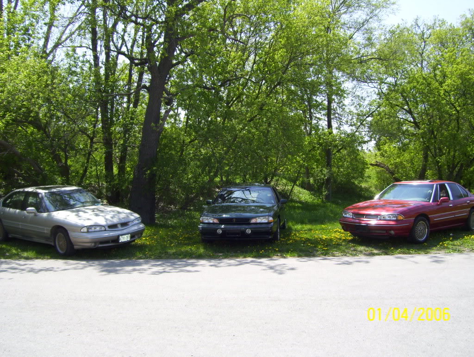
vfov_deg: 39.7
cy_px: 178
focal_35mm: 36
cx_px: 237
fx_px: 494
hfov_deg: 51.3
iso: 80
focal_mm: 6
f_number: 4.8
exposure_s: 1/320
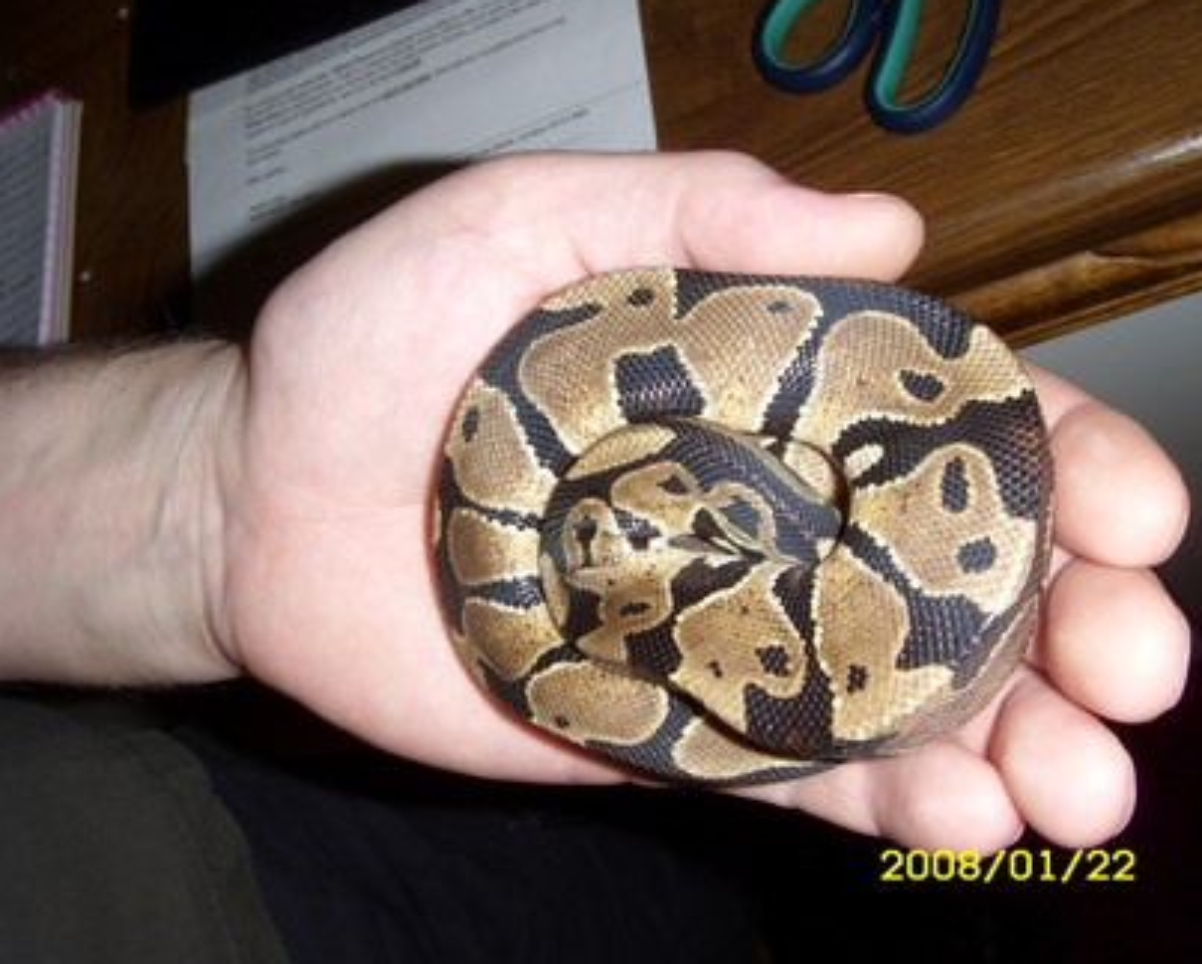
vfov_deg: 44.6
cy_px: 478
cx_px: 644
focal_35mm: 33
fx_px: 1175
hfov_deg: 54.1
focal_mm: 6.3
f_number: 6.3
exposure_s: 1/30
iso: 50
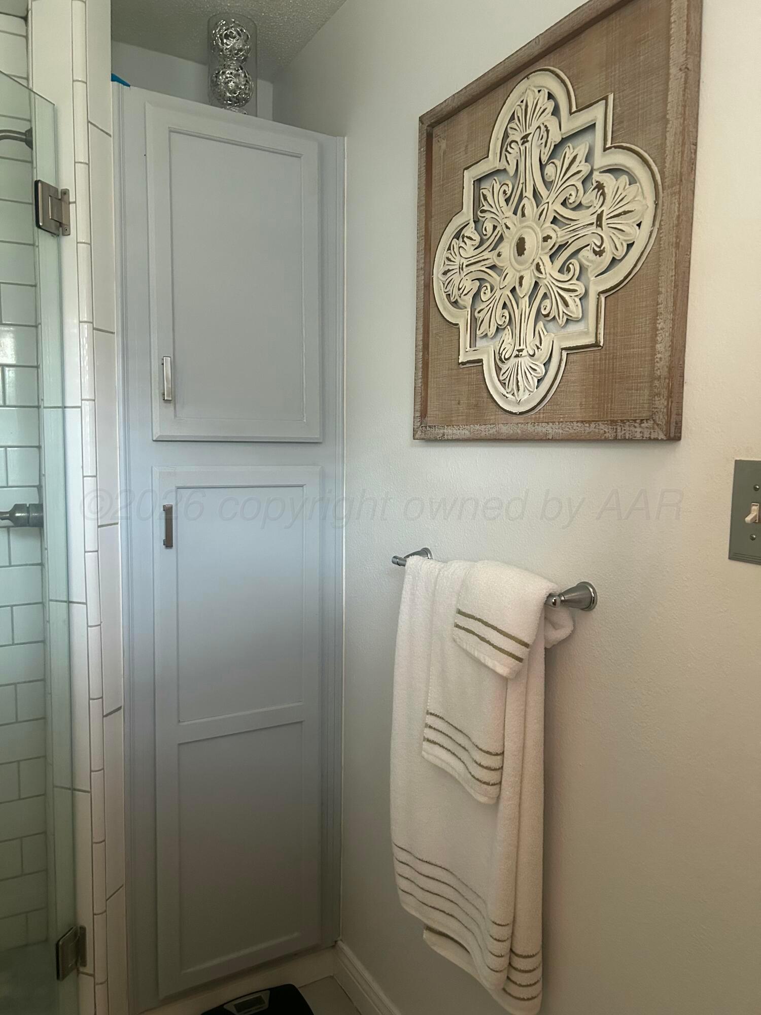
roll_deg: -0.5
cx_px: 380
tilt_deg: -3.8
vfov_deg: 67.3
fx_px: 762
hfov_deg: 53.1
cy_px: 508
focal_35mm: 26
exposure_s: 1/60
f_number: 1.5
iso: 400
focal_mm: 5.7
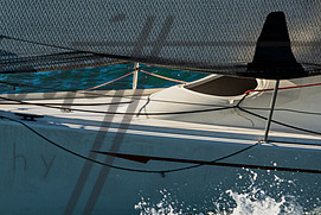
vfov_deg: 2.3
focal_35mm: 608
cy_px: 75
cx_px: -115
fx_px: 5424
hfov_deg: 3.4
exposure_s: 1/2500
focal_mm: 210
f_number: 8
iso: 400
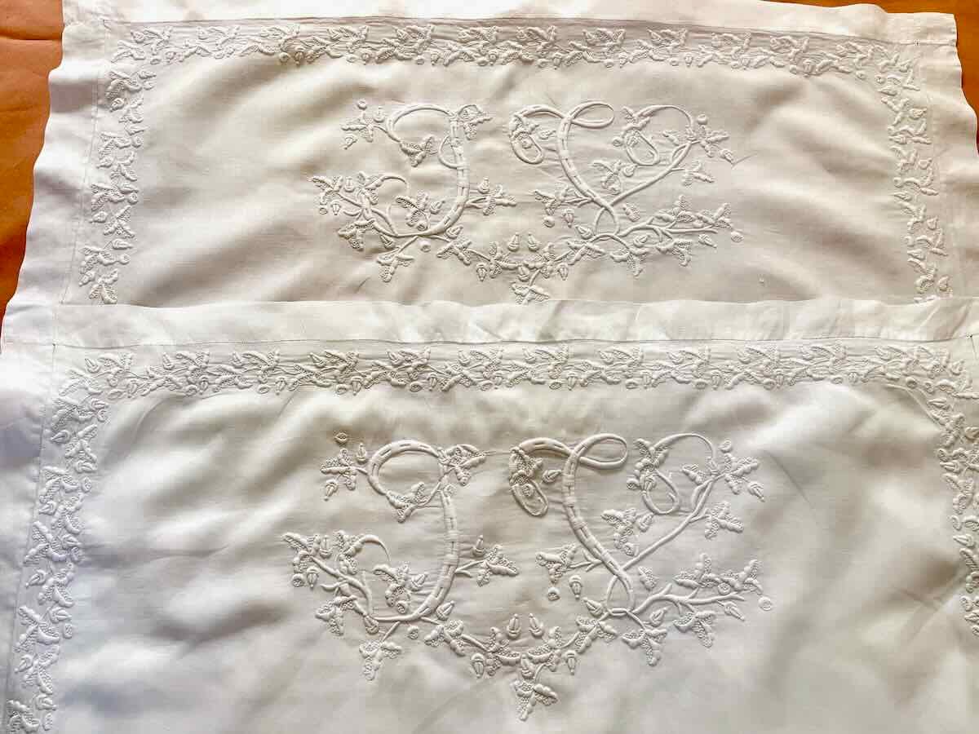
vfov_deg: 53.1
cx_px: 490
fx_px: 735
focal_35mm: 26
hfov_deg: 67.3
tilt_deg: -73.2
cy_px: 367
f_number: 1.6
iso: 80
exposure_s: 1/121
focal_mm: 4.2
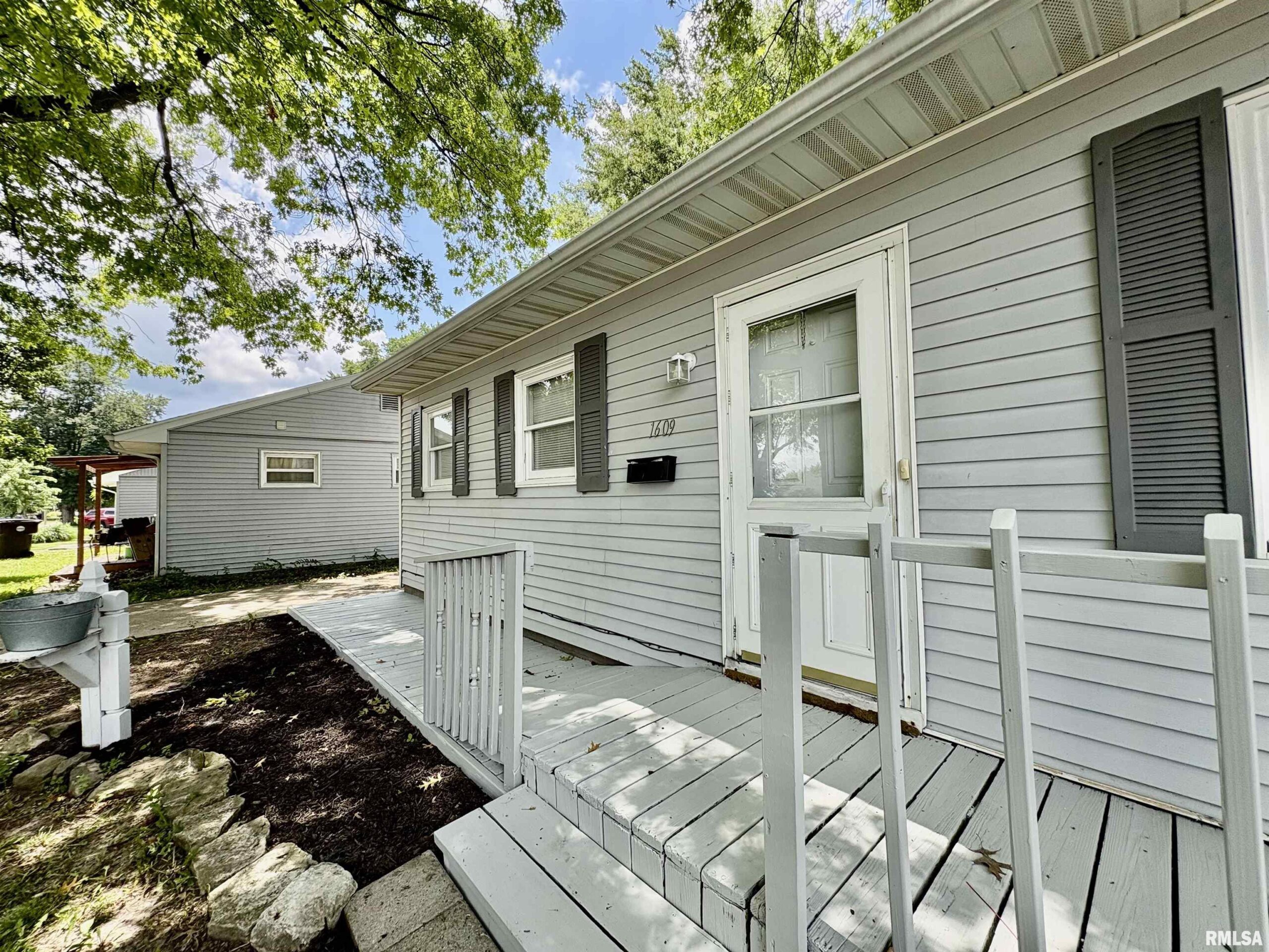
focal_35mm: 14
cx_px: 634
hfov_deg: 102.1
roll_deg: +1.4
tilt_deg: +2.6
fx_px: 513
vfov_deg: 85.7
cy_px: 476
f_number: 2.2
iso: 64
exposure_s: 1/508
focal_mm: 2.22
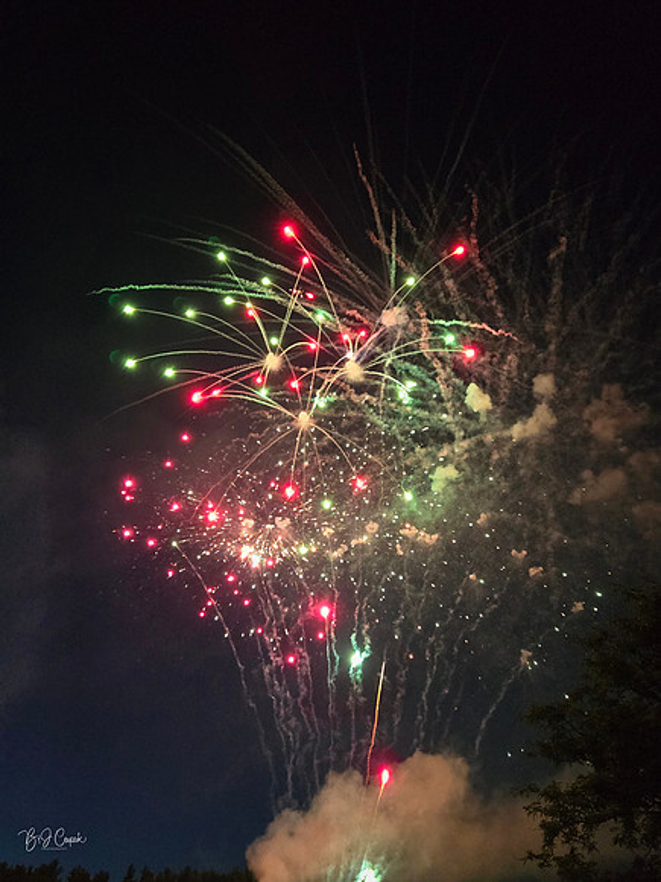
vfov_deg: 73.9
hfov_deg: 58.9
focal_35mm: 23
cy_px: 441
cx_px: 330
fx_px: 586
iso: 2000
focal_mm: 6.3
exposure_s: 1/60
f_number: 1.7
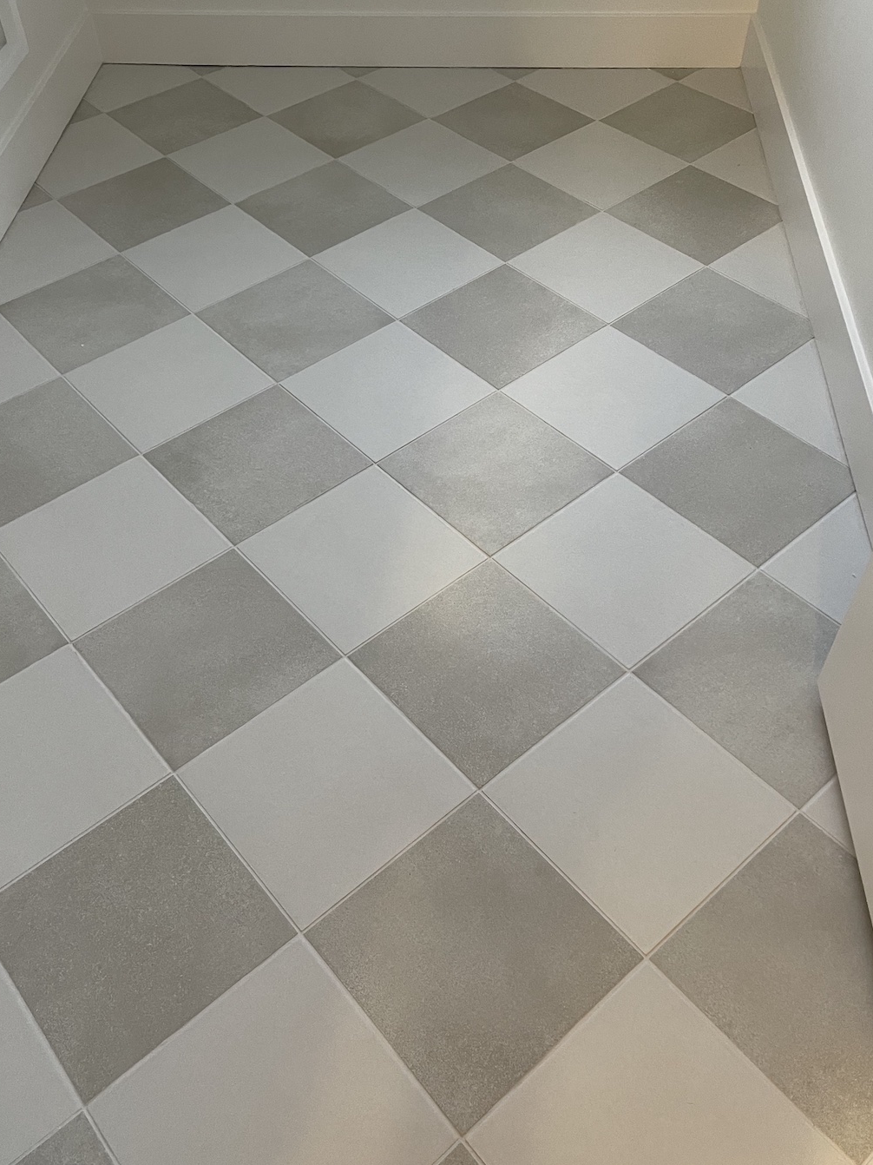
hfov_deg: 45.4
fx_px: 1043
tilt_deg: -48.0
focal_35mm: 31
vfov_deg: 58.3
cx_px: 424
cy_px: 549
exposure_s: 1/60
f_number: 1.6
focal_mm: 5.1
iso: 250
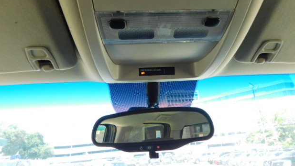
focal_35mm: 26
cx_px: 152
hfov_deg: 71.9
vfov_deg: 44.2
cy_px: 69
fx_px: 203
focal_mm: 4
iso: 125
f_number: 3
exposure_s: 1/100
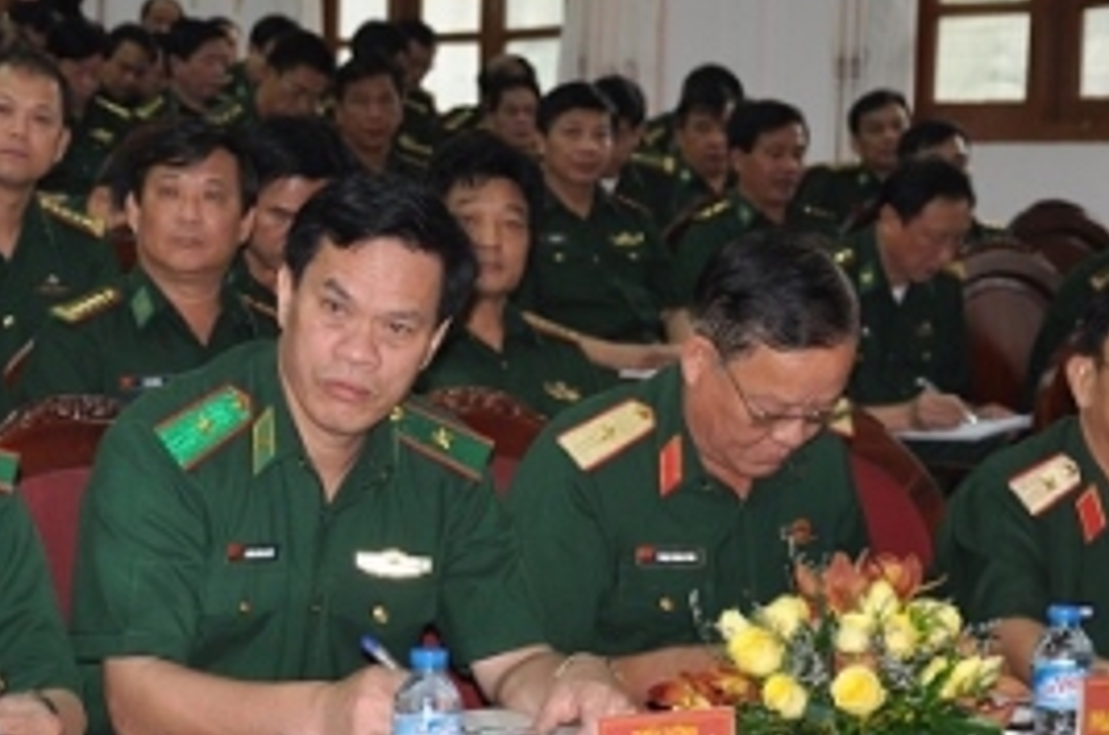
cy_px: 455
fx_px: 3229
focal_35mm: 105
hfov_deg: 19.4
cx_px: 399
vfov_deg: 13.0
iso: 500
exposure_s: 1/60
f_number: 4.2
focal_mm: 34
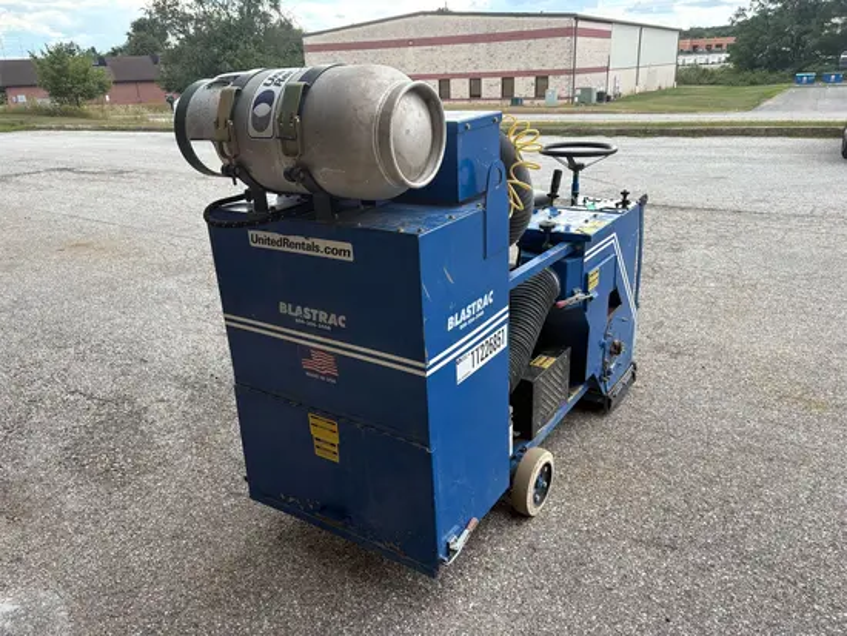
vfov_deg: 53.1
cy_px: 318
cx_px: 424
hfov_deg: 67.3
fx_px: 636
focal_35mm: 26
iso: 50
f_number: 1.6
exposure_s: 1/586
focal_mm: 5.96
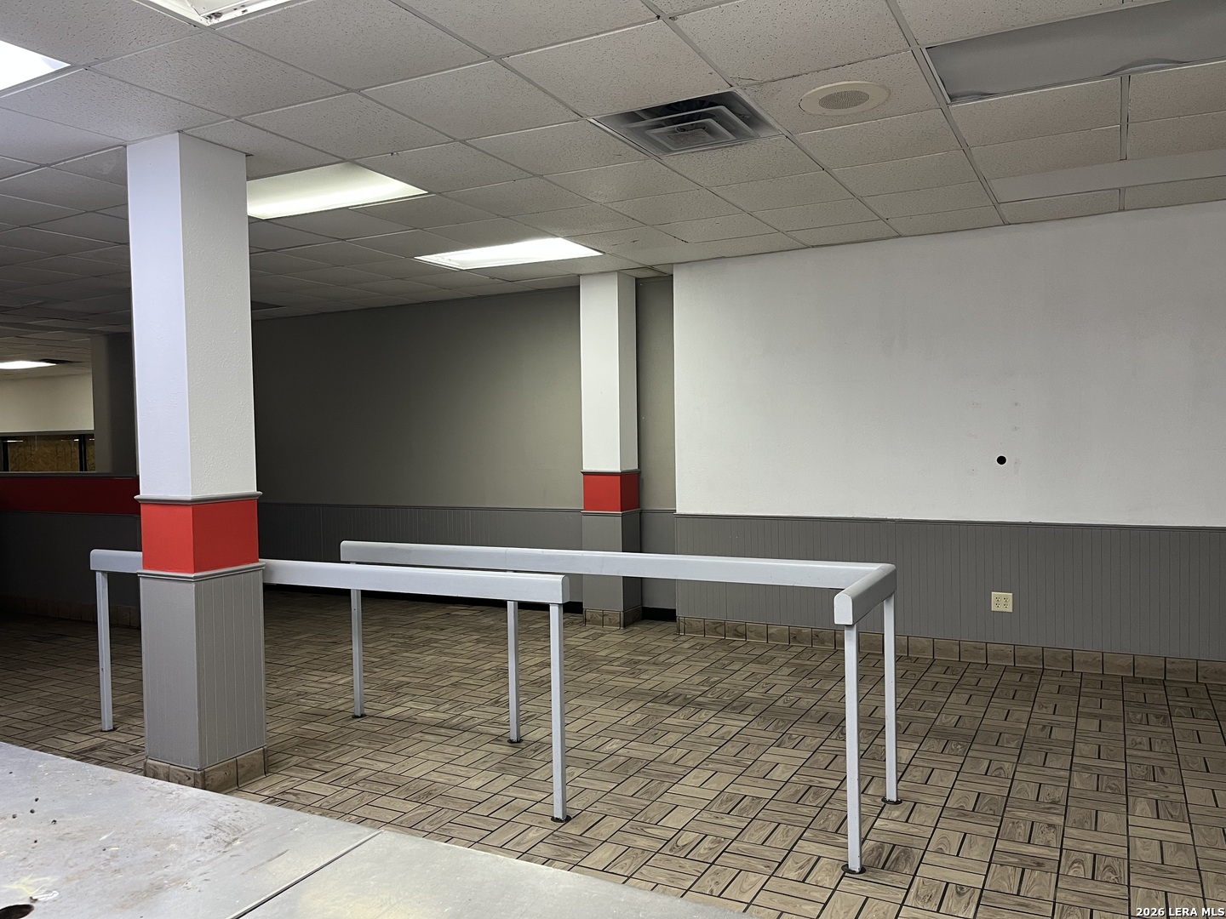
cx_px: 613
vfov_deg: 53.1
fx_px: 921
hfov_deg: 67.3
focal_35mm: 26
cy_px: 460
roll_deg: +0.8
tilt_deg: -0.5
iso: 100
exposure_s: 1/60
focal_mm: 5.1
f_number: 1.6
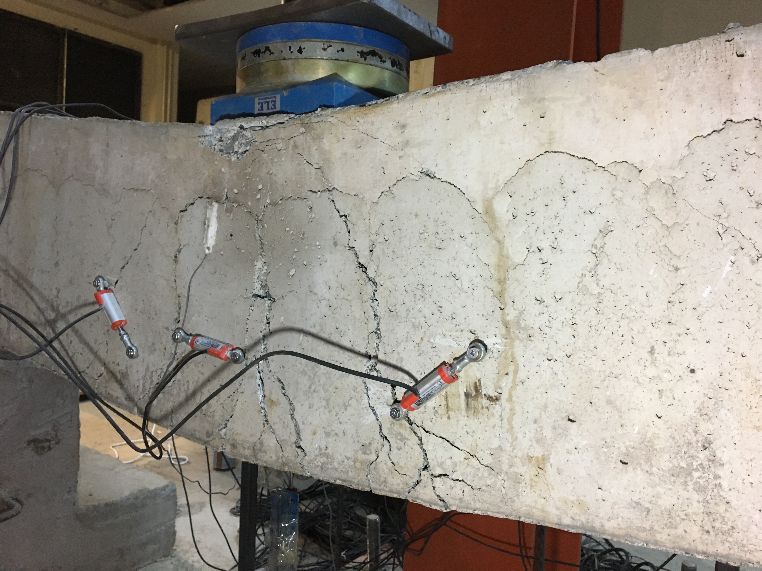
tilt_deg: -3.7
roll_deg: -1.8
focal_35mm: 29
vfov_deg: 48.2
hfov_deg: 61.7
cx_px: 381
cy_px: 286
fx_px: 638
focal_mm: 4.15
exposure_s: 1/33
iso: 160
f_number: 2.2
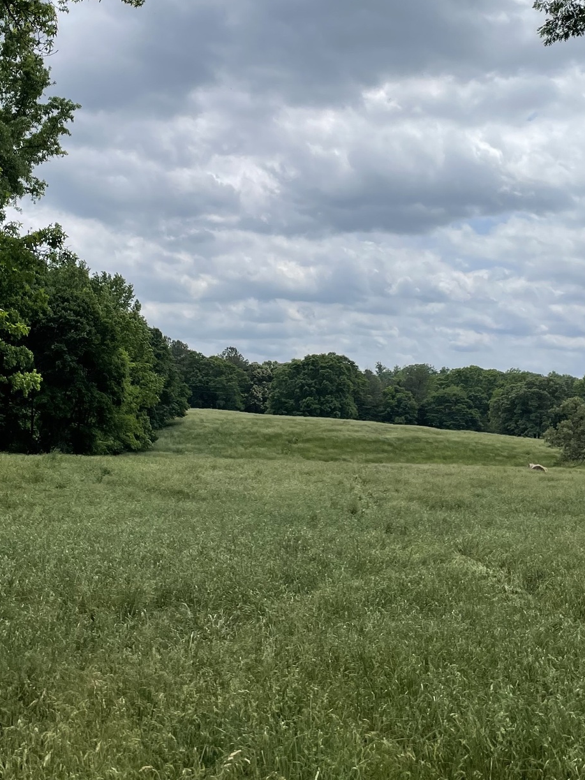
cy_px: 198
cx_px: 278
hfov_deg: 29.7
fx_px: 1104
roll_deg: -0.4
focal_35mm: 49
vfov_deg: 38.0
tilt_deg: +10.4
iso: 32
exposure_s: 1/6135
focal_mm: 4.2
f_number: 1.6
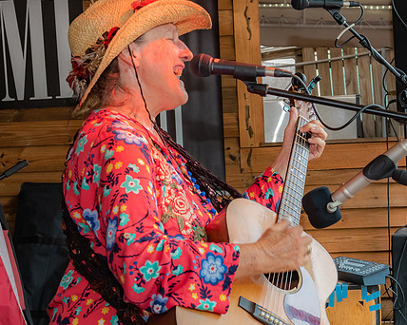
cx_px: 215
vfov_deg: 18.1
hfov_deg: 22.8
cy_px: 276
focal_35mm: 84
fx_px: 1011
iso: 1000
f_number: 5.6
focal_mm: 35
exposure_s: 1/160
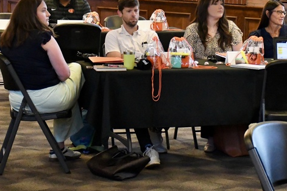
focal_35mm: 137
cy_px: 26
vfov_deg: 10.0
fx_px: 1092
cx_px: 209
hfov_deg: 14.9
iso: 6400
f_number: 4.5
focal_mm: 42
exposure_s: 1/500
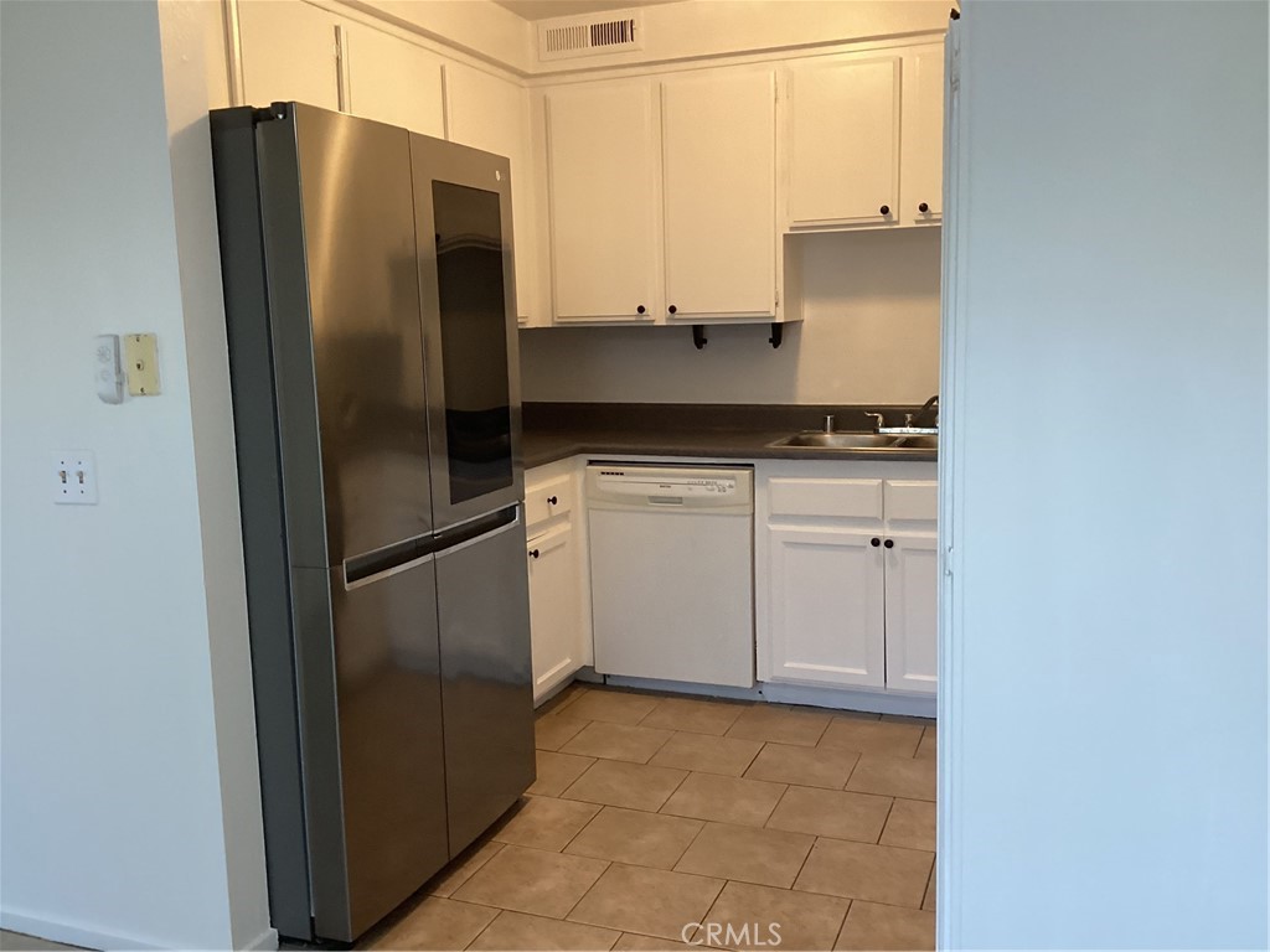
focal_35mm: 31
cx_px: 635
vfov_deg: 45.4
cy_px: 476
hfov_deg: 58.4
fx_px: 1137
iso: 200
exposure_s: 1/60
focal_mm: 3.3
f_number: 2.4
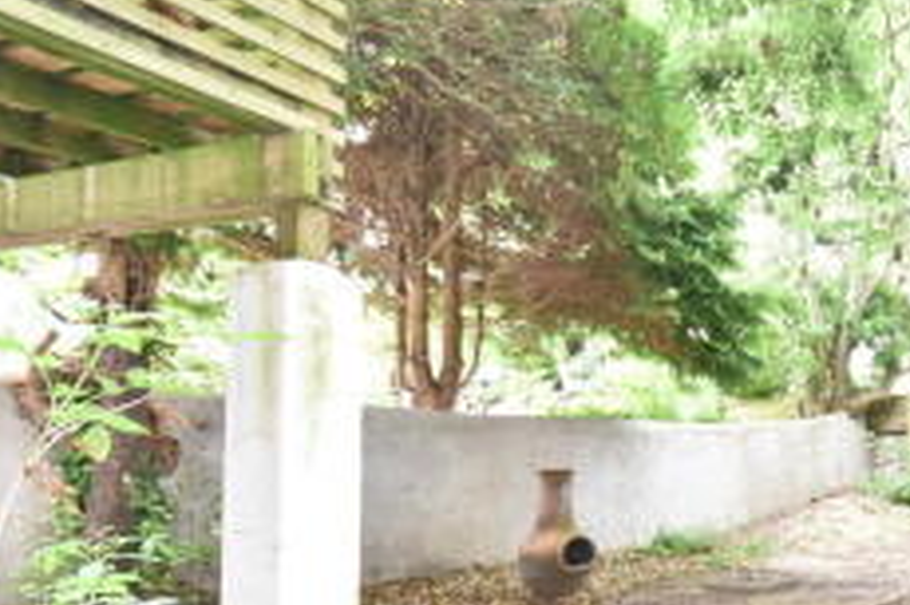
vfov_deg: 41.2
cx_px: 866
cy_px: 445
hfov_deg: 51.1
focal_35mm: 31
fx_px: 783
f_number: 3.5
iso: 500
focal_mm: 10
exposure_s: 1/30
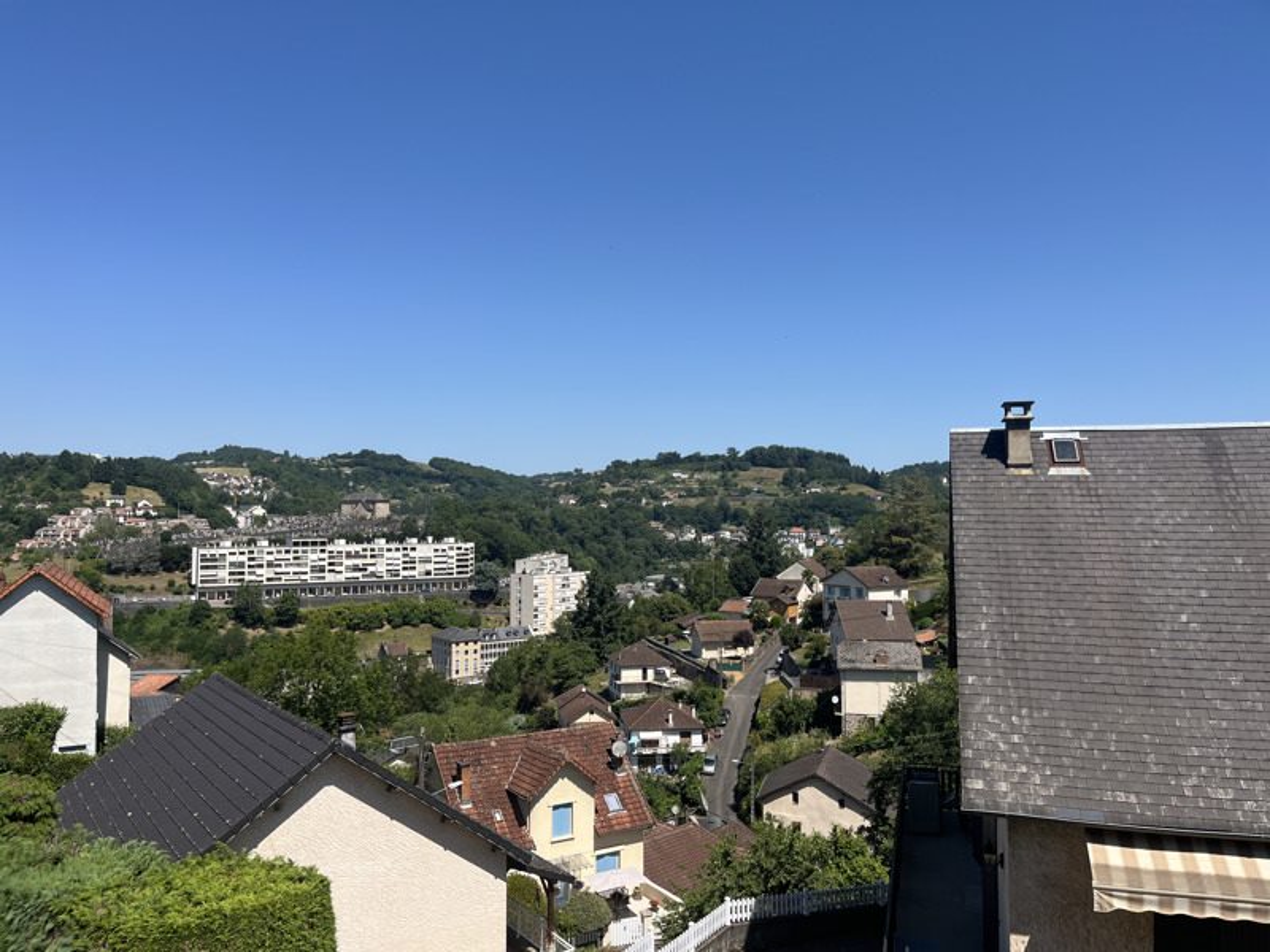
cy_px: 476
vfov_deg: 53.1
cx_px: 635
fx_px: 954
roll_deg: -1.1
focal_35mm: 26
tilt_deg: +2.7
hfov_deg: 67.3
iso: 50
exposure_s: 1/3876
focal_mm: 5.1
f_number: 1.6
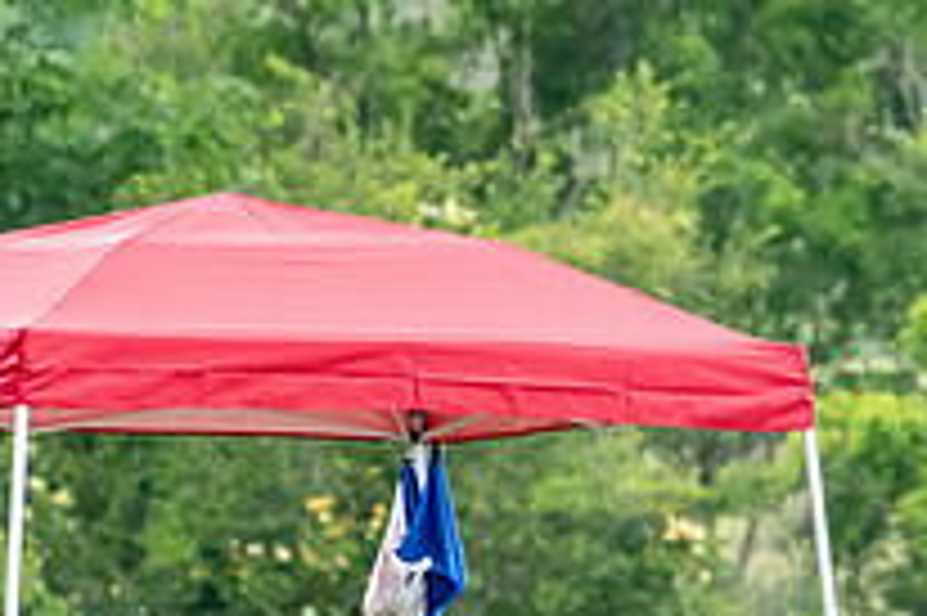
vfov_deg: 0.8
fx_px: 42478
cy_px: 618
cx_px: 868
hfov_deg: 1.3
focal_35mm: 1651
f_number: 5.6
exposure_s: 1/2000
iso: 2500
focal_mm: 390
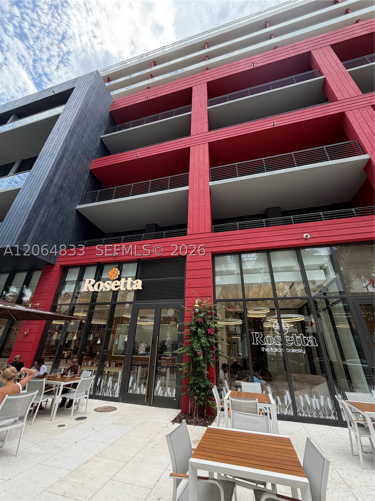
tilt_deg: +26.3
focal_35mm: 14
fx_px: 202
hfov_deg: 85.7
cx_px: 188
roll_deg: -2.1
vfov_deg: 102.1
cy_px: 250
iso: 64
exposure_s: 1/427
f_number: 2.2
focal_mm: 2.22
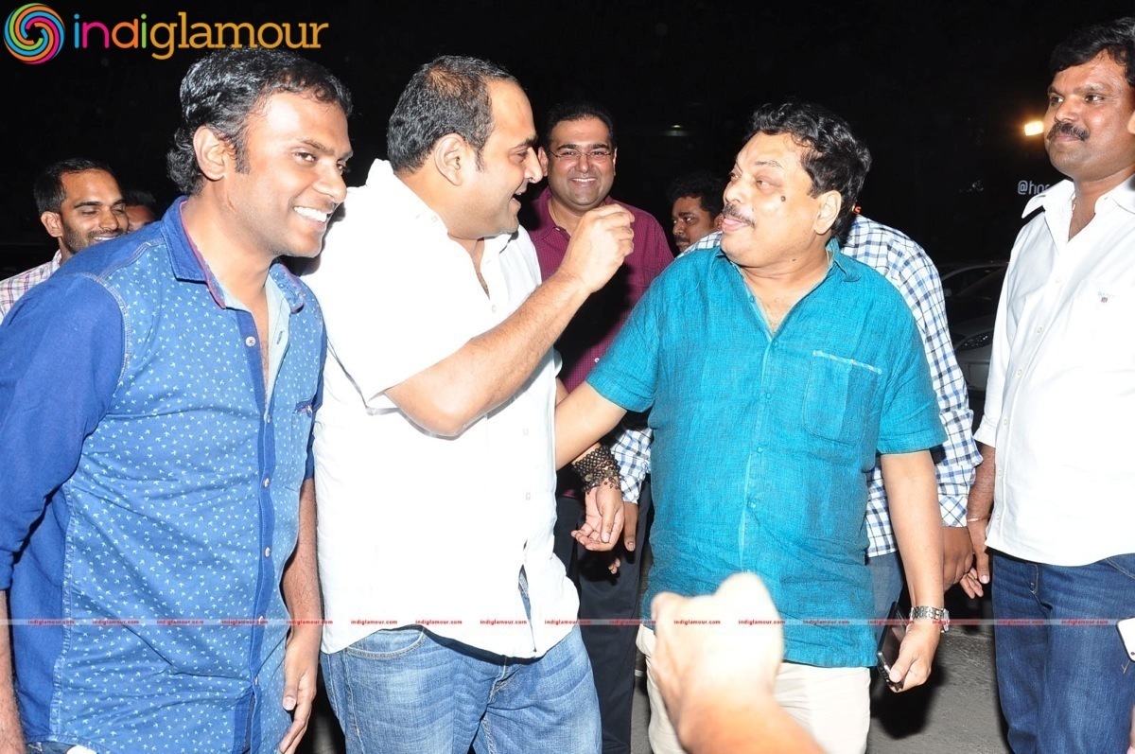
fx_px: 1039
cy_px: 377
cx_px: 568
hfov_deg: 57.3
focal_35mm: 33
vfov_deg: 39.9
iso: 500
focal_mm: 22
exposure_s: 1/125
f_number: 8
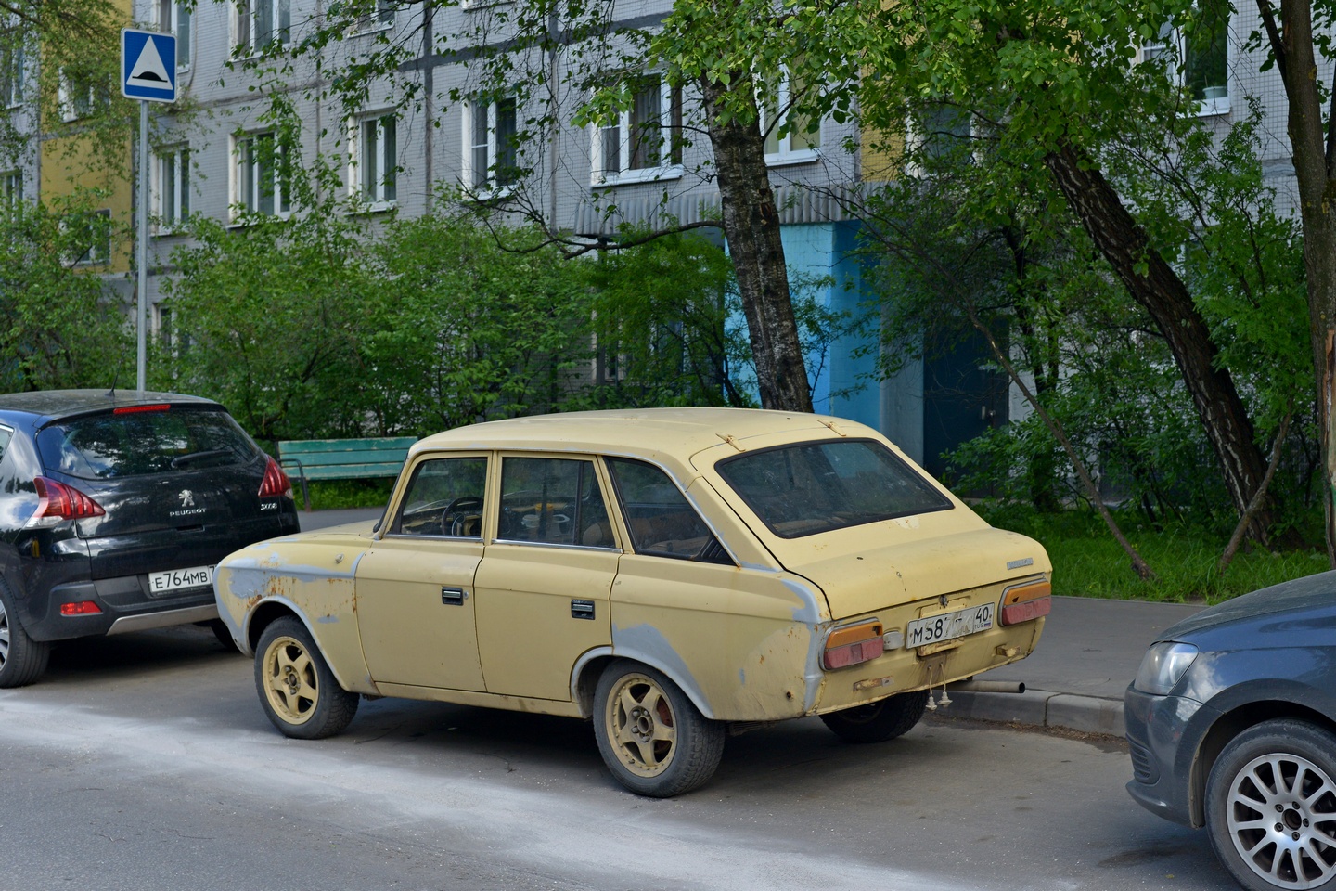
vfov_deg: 27.0
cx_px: 668
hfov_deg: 39.6
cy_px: 446
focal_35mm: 50
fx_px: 1855
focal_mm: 50
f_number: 6.3
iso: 400
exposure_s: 1/320
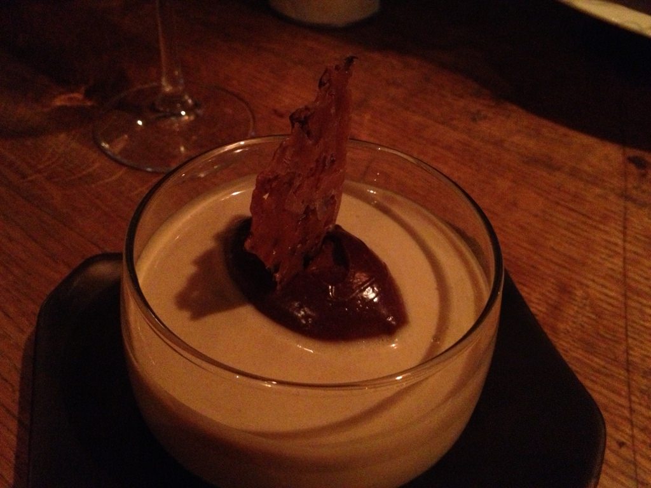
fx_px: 658
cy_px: 244
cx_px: 326
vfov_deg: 40.7
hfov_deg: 52.6
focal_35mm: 35
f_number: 2.4
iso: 800
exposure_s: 1/15
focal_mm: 4.28
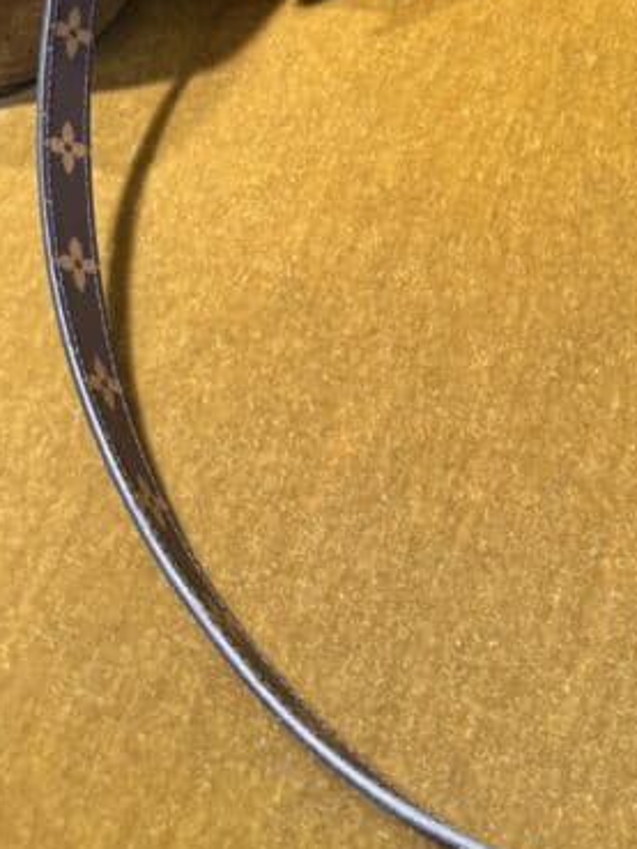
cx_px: 570
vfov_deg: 33.4
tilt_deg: -47.7
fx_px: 1275
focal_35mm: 52
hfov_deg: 27.1
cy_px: -21
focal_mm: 6.76
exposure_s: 1/60
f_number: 1.78
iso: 200
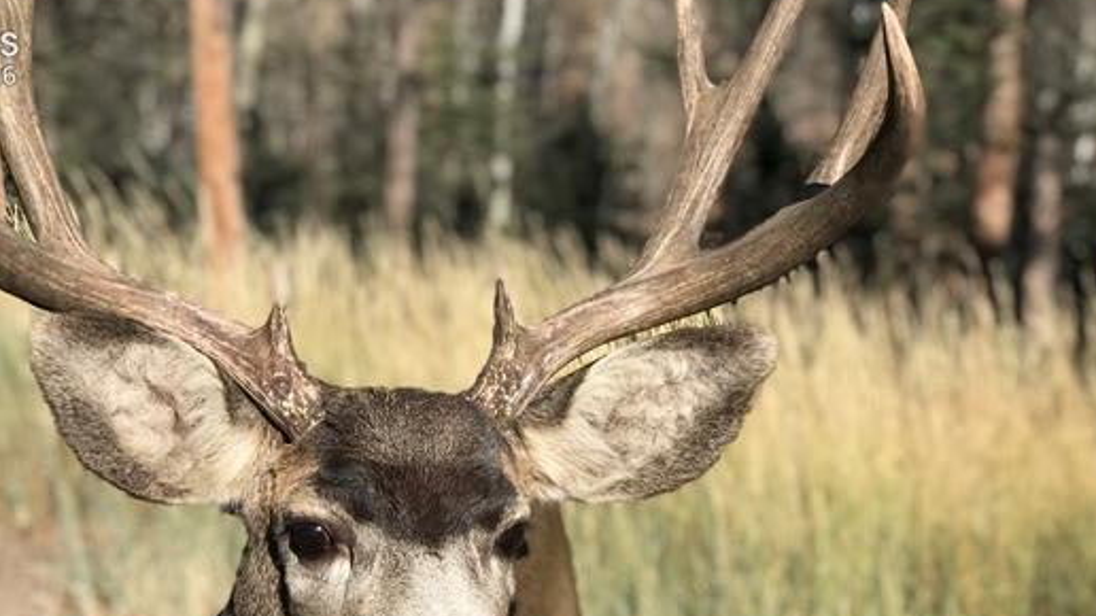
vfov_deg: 15.6
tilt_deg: -14.8
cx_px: 440
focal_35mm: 77
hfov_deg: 27.5
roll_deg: +1.8
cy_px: 477
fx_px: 2237
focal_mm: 6.6
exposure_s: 1/833
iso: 20
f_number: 2.8
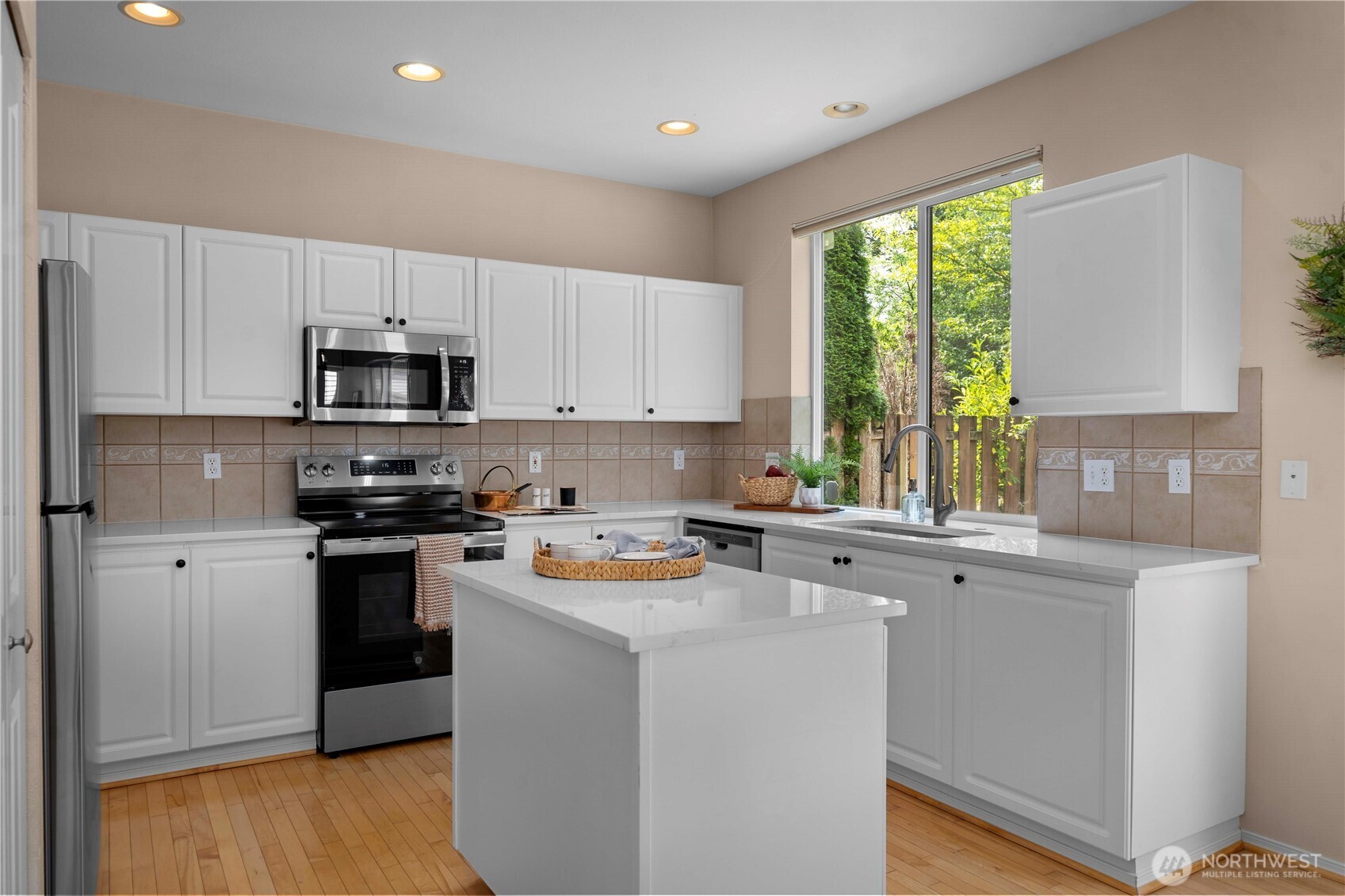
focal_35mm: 24
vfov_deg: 53.1
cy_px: 448
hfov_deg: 73.7
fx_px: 897
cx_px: 672
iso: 800
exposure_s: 1/30
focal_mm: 24
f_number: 6.7
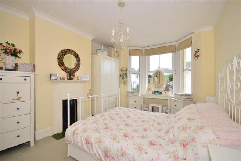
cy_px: 80
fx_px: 100
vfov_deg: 77.3
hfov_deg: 100.4
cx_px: 120
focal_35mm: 15
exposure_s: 1/60
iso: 400
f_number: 5.6
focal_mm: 10
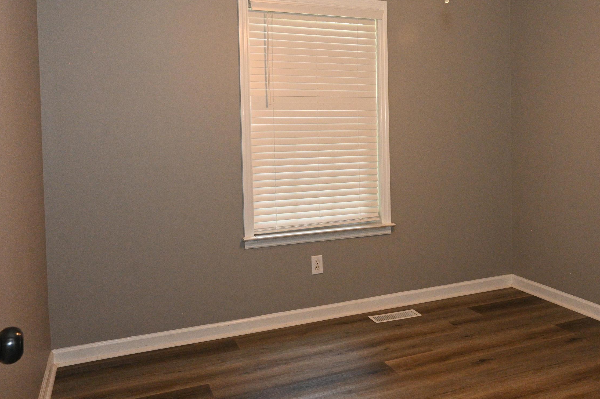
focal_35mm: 33
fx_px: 550
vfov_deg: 39.6
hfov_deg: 56.6
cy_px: 147
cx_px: 375
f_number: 9
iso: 6400
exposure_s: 1/200
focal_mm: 24
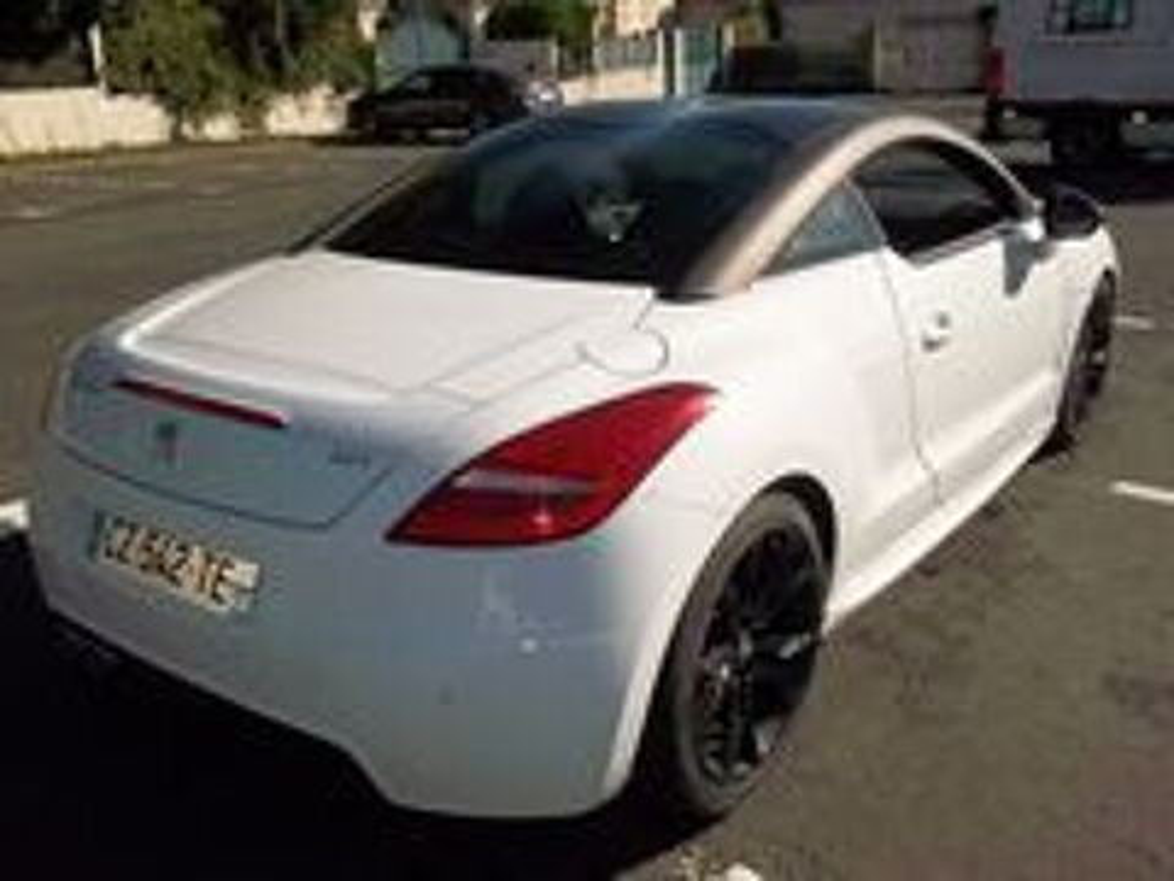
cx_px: 587
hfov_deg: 56.8
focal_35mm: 32
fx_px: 1085
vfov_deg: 44.2
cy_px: 440
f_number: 8.8
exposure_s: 1/500
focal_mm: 5.7
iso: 200
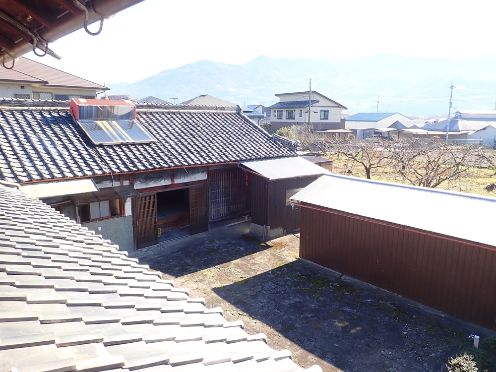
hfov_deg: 69.4
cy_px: 186
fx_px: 358
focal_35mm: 25
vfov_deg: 54.9
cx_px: 248
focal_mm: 4.5
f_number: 2.8
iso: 100
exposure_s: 1/250
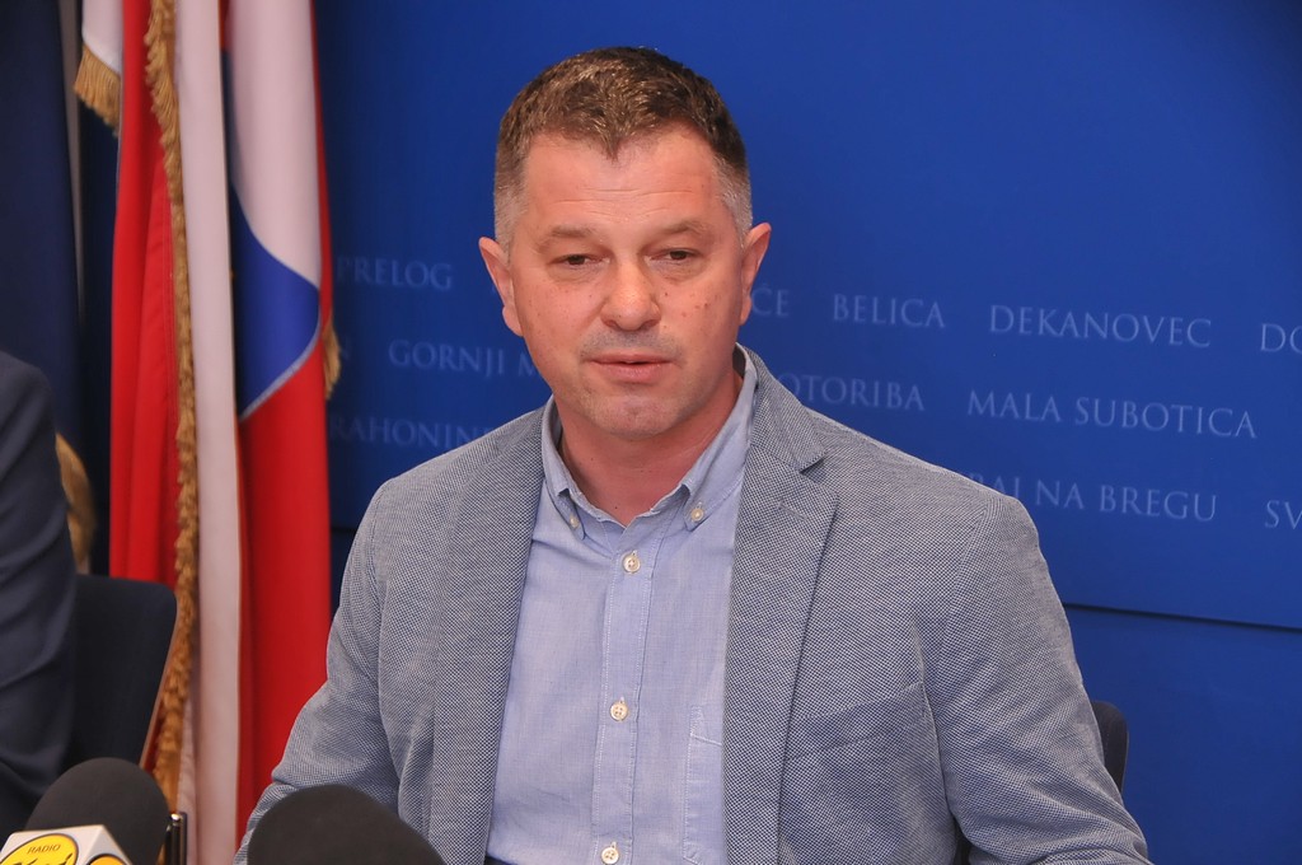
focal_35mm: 123
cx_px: 651
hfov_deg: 16.7
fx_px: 4443
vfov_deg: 11.1
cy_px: 432
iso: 800
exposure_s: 1/60
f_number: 7.1
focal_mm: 82
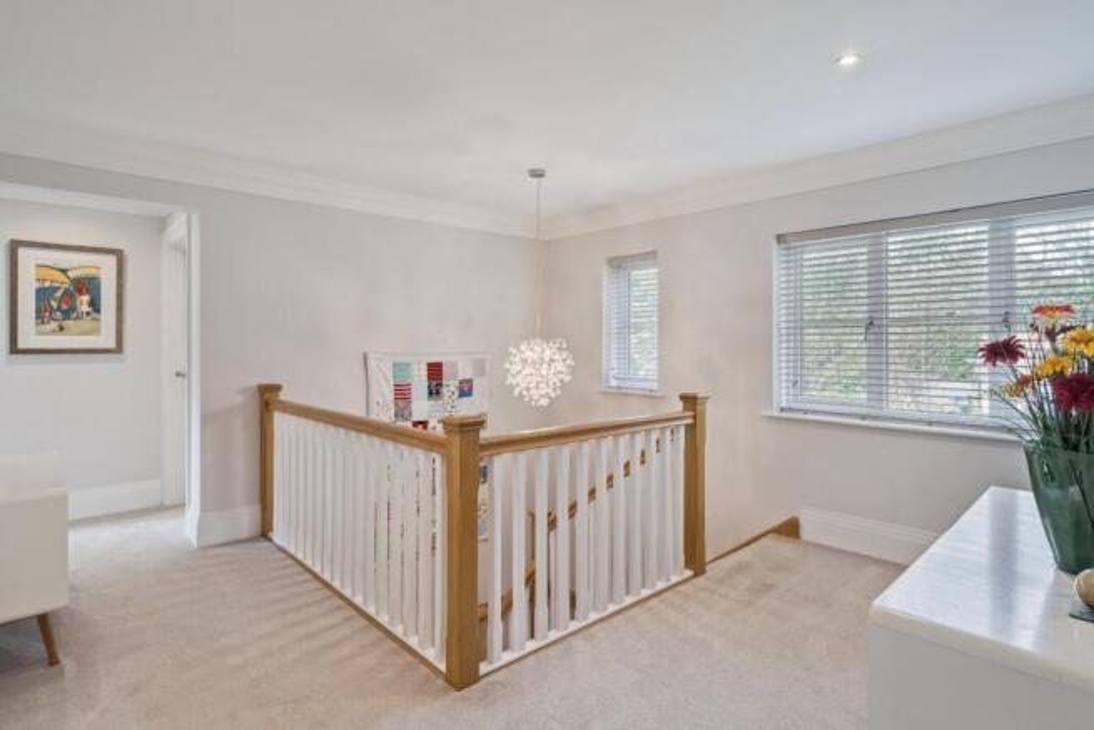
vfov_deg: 67.4
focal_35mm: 18
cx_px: 547
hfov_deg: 90.0
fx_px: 547
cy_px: 365
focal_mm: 18
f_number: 7.1
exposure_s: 1/30
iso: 500
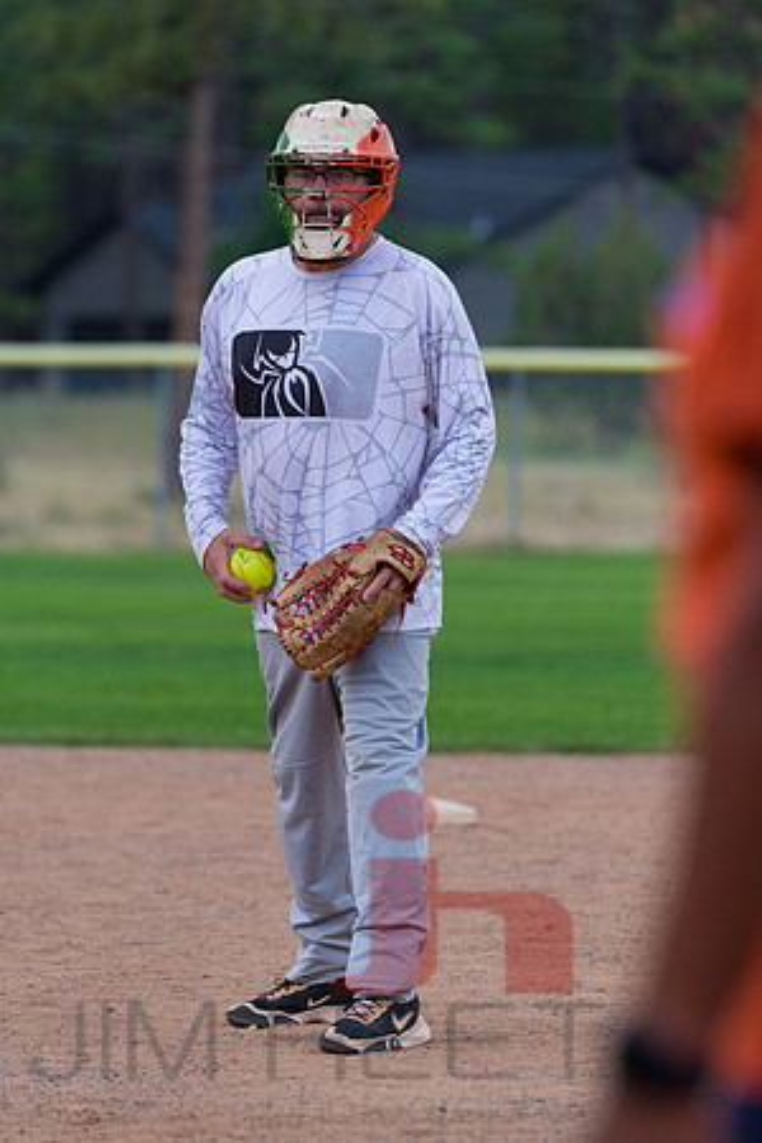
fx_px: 12699
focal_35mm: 400
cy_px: 572
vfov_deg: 5.2
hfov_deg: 3.4
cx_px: 381
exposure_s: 1/1000
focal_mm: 400
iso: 2000
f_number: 9
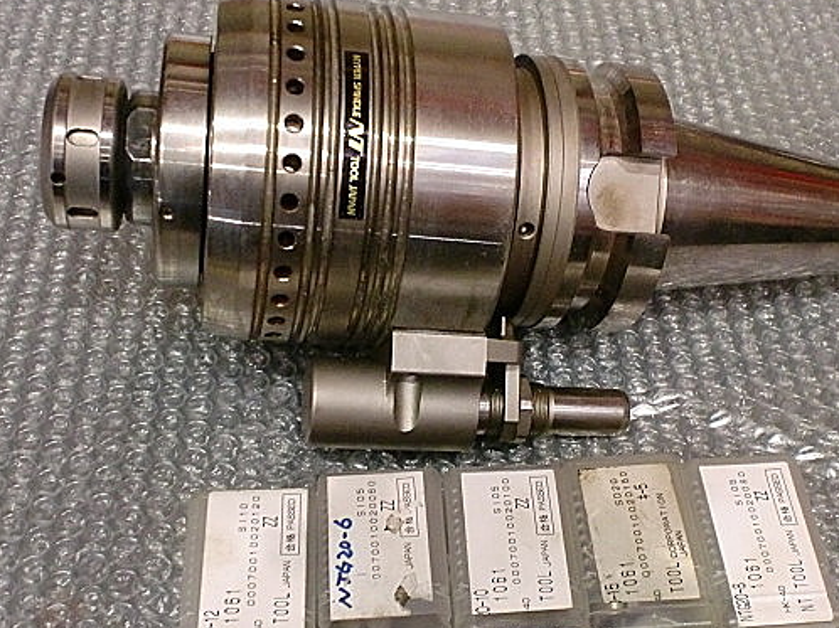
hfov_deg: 42.0
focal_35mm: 45
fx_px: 1090
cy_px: 352
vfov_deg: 32.1
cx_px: 482
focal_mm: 6.3
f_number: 3.1
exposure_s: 1/60
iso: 500
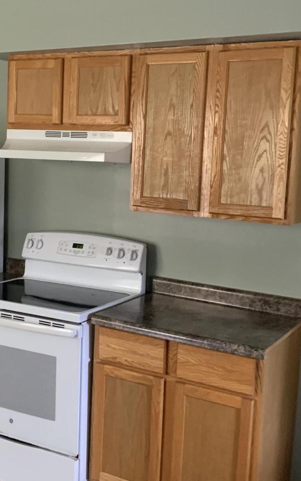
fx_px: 669
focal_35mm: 51
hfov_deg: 25.1
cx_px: 85
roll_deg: -1.1
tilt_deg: -6.3
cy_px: 221
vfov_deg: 39.5
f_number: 1.8
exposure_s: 1/60
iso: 250
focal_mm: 3
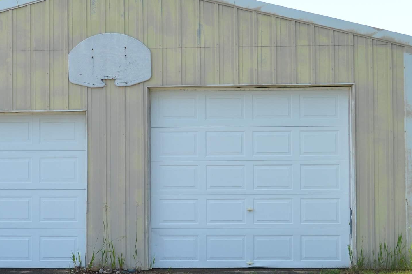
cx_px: 128
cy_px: 122
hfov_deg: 24.1
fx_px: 960
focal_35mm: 84
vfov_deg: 16.2
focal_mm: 26
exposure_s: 1/250
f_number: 8
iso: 100
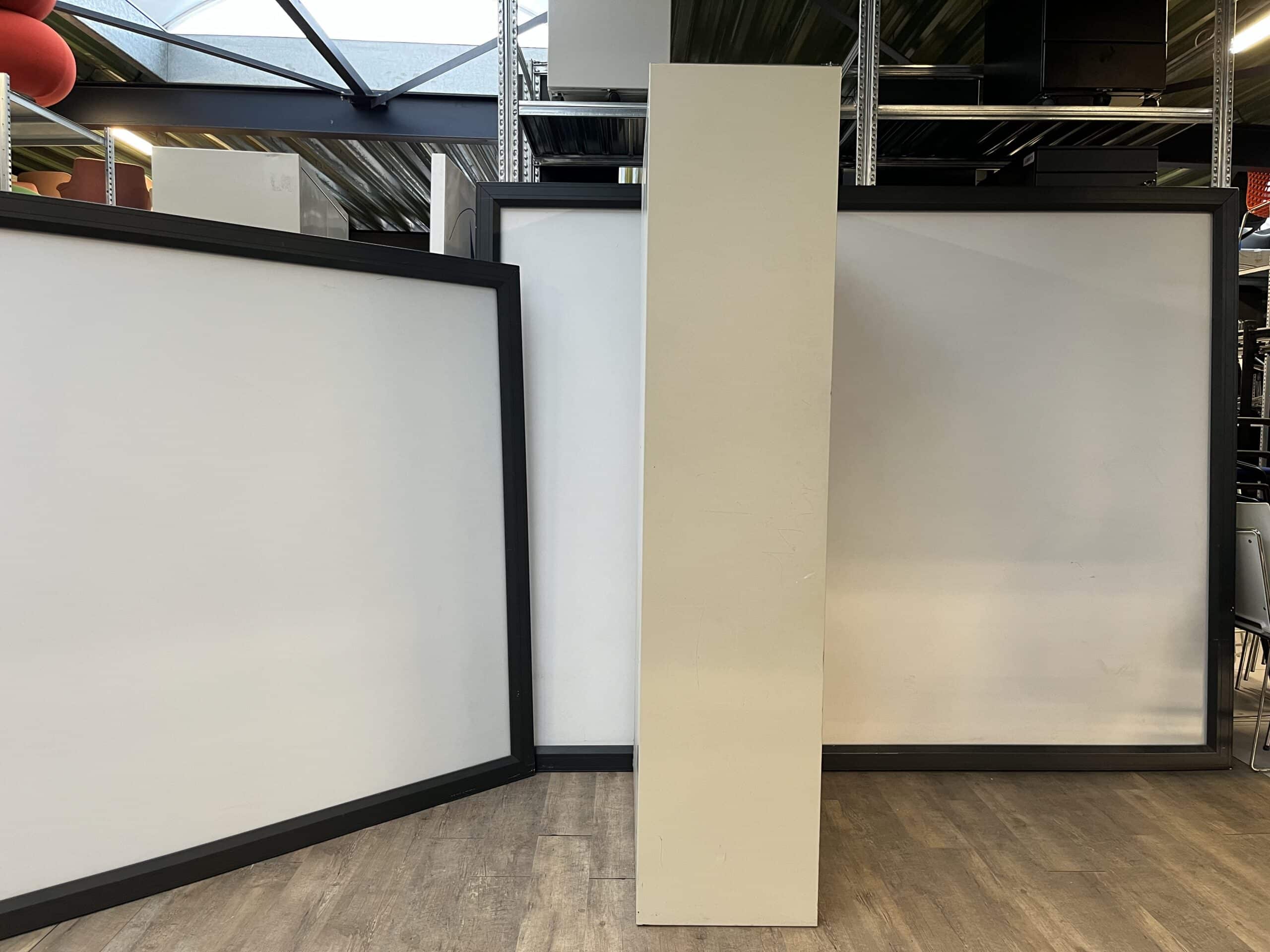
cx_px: 635
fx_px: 954
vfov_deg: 53.1
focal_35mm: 26
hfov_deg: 67.3
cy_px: 476
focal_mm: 5.1
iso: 125
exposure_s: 1/50
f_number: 1.6
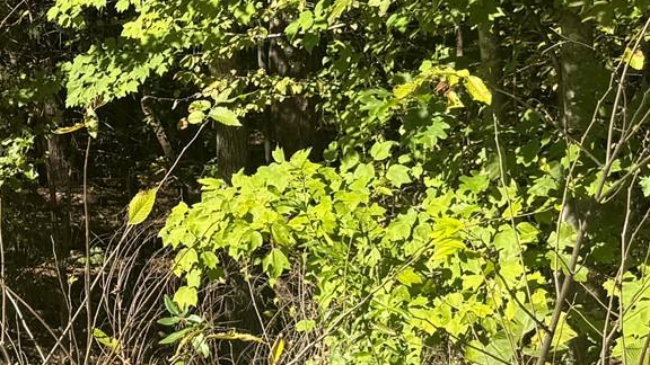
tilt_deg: -1.0
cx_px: -218
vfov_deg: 12.8
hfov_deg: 20.7
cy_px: -23
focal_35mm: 93
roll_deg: +1.5
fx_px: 1603
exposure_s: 1/1727
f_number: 1.78
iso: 80
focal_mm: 6.76
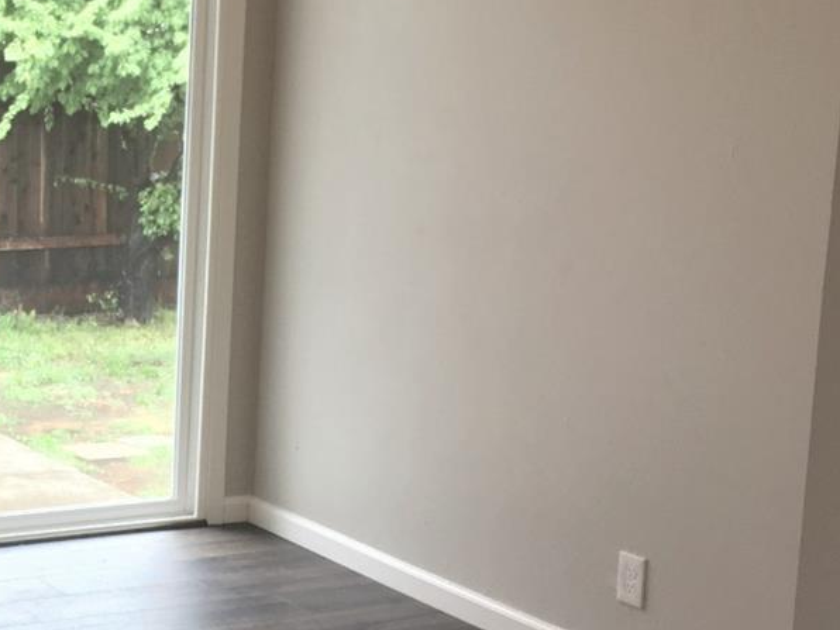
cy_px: 364
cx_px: -63
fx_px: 1771
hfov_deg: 25.0
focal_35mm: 73
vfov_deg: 20.2
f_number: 2.2
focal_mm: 4.15
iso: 32
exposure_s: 1/30
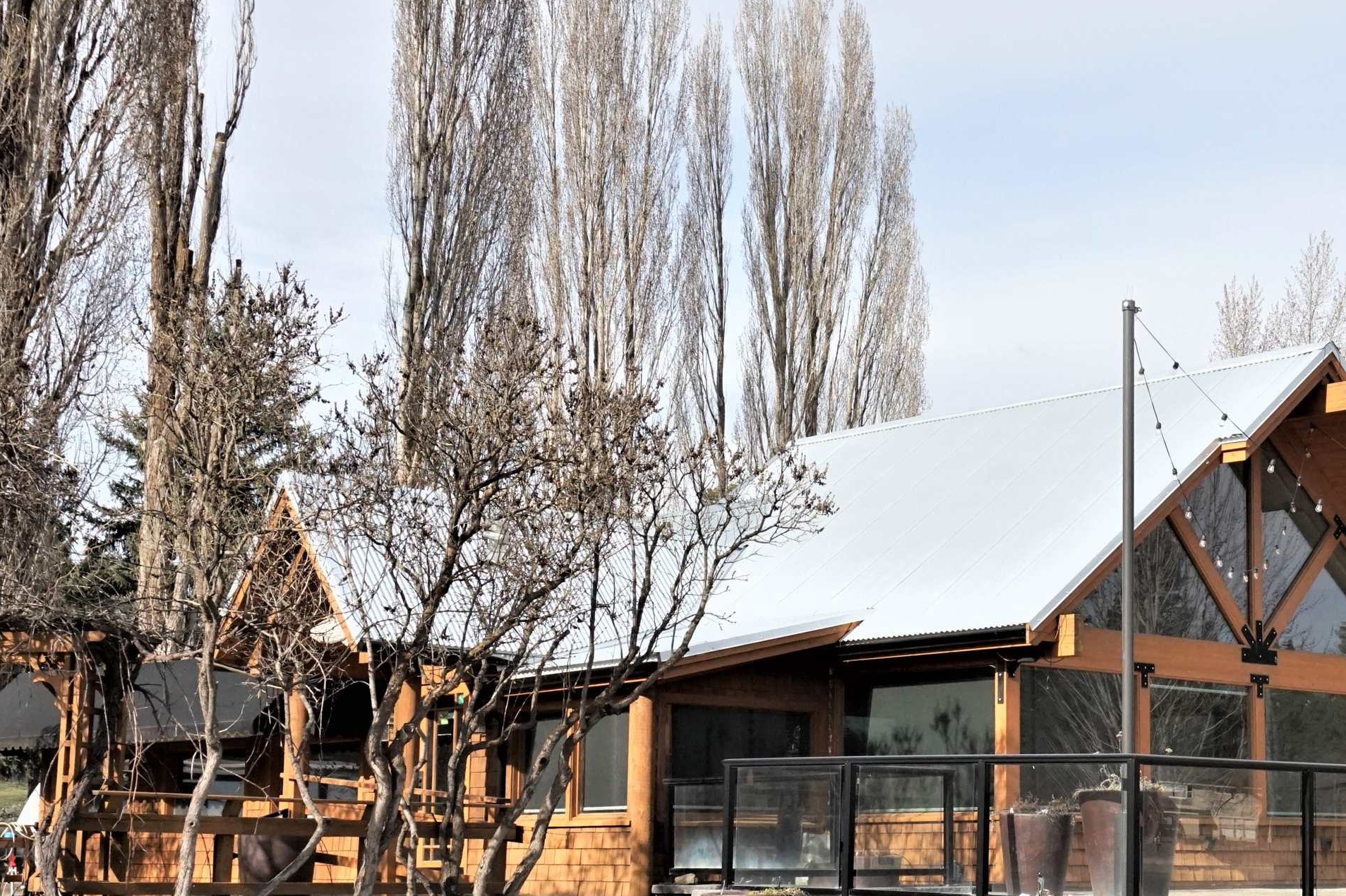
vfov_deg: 23.3
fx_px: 2167
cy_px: 580
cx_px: 1047
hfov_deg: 33.6
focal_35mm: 58
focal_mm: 24
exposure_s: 1/1600
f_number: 9
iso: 640
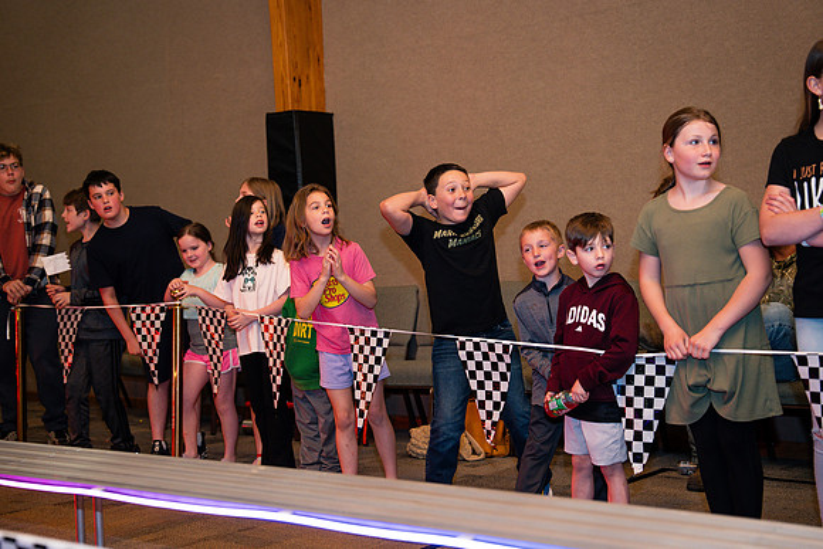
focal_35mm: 55
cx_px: 412
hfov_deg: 36.2
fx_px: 1258
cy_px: 274
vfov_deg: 24.6
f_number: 2.8
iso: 800
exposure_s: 1/250
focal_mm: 55
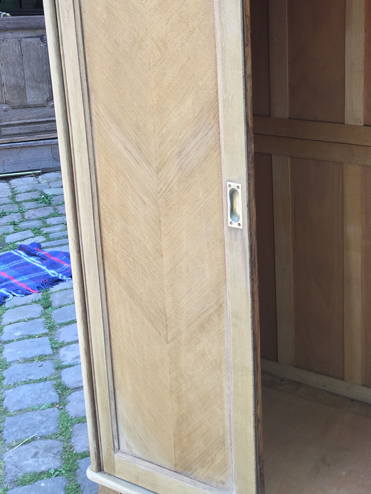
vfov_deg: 38.4
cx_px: 305
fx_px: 700
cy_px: 161
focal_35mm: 49
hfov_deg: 28.9
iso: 25
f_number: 2.2
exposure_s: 1/100
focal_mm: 4.15
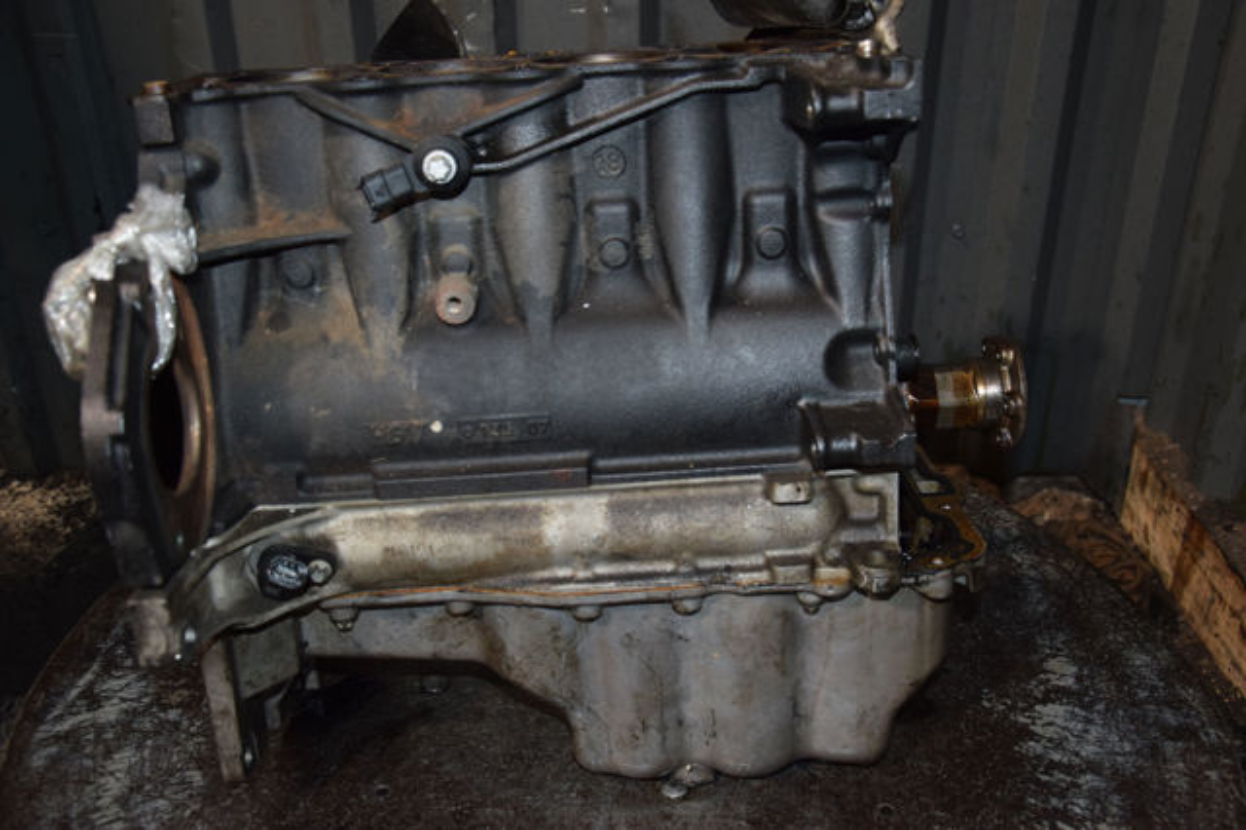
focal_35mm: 38
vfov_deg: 35.5
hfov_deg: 51.3
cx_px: 623
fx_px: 1297
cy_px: 415
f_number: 5
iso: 800
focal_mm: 25
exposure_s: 1/60
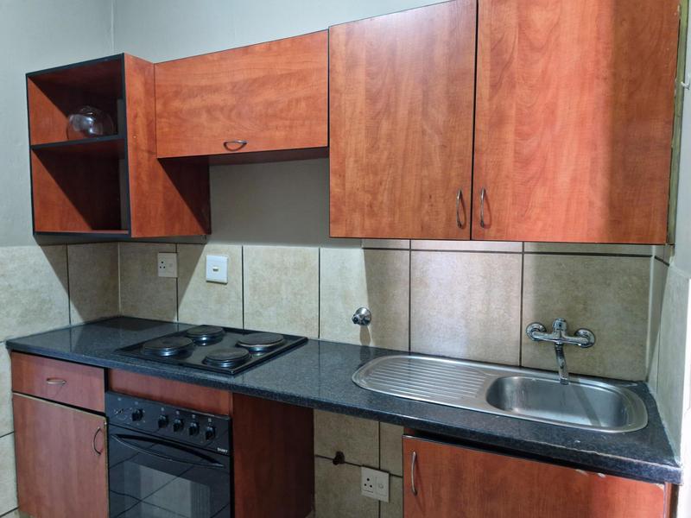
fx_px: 459
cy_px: 259
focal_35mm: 23
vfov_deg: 58.9
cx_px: 346
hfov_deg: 73.9
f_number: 1.8
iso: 800
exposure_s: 1/50
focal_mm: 5.54
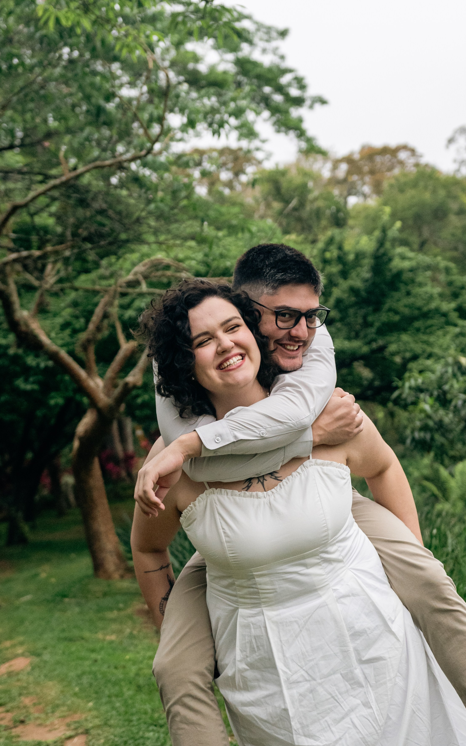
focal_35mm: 59
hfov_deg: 22.0
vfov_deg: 34.5
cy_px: 364
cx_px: 236
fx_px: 1199
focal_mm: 35
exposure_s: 1/250
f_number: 2.8
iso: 1600
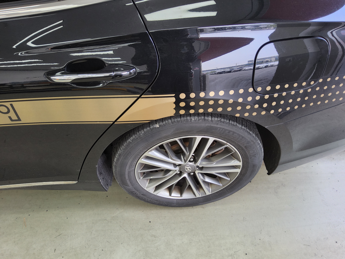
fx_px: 249
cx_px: 172
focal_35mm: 25
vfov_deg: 54.9
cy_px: 130
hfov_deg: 69.4
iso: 100
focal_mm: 3.08
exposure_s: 1/100
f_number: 2
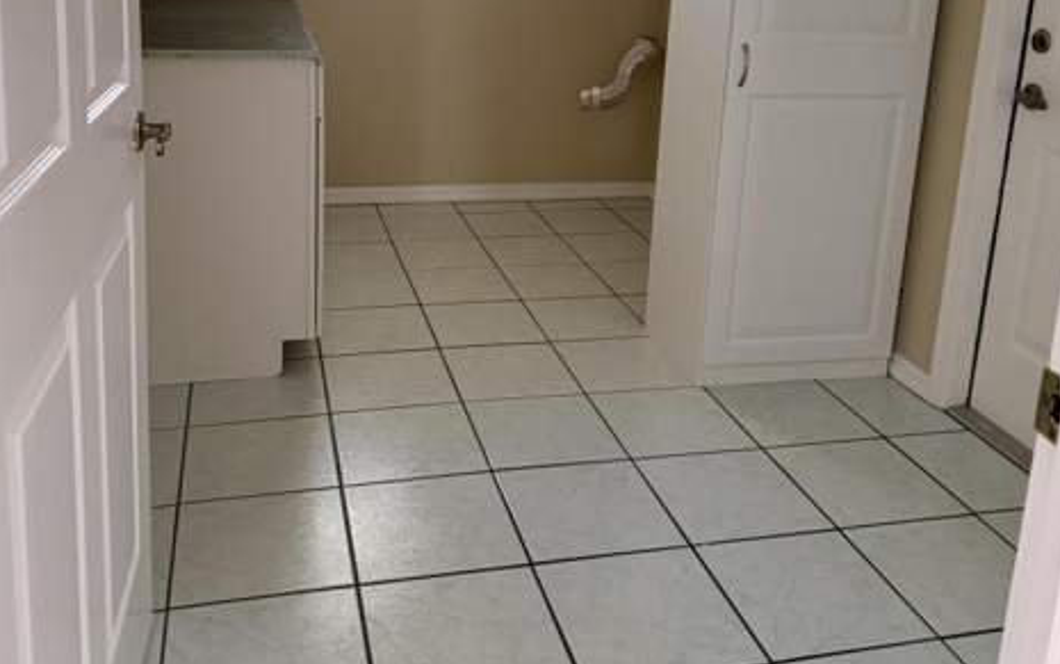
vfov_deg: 35.0
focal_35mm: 35
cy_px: 123
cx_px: 522
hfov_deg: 55.3
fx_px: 1011
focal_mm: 6.76
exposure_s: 1/60
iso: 800
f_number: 1.78
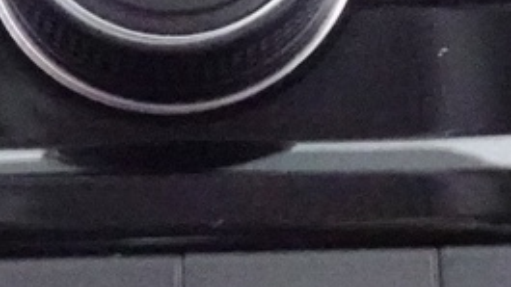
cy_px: 181
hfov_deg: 15.1
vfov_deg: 8.5
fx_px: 1924
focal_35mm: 142
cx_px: 247
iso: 3200
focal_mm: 4.26
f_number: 3.5
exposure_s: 1/6
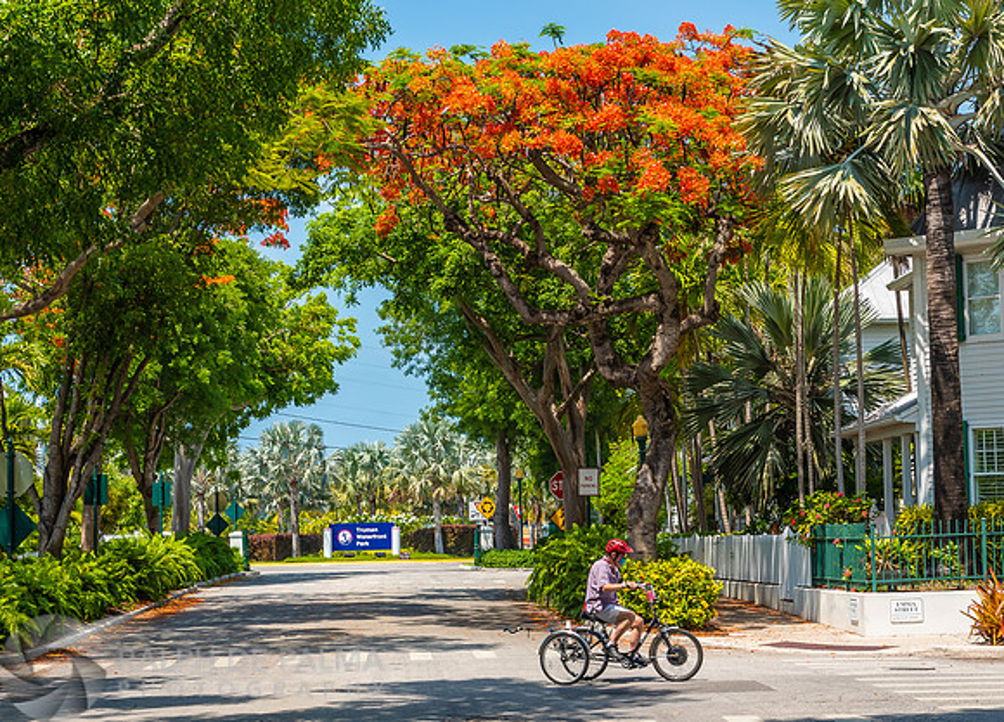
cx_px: 540
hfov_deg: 26.2
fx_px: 2152
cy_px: 360
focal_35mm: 75
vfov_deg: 19.0
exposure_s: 1/125
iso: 64
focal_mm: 52
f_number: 7.1
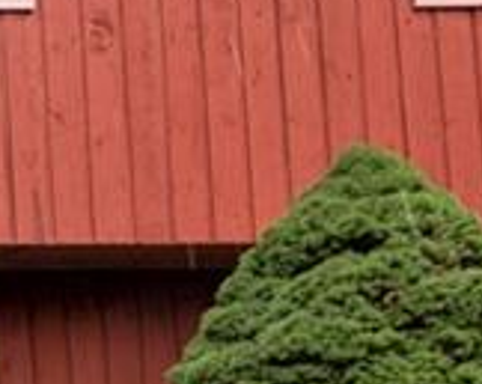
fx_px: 1353
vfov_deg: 15.9
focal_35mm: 95
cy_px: 374
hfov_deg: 13.4
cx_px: -744
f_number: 7.1
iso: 400
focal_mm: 16
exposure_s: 1/30
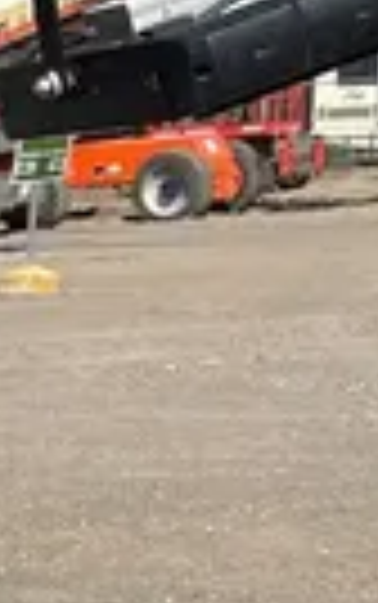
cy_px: 745
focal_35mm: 151
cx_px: -680
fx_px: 2484
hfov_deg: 7.8
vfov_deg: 13.4
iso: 50
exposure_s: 1/4630
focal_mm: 5.96
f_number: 1.6
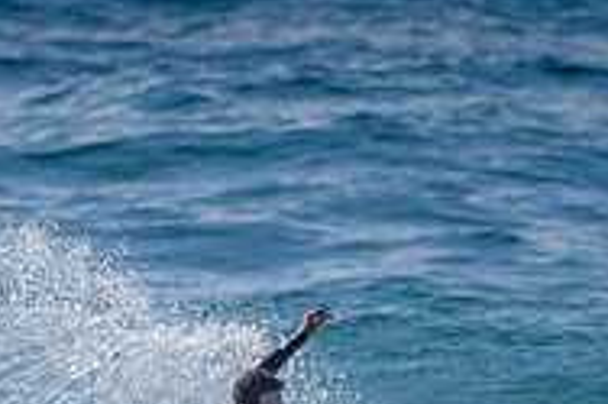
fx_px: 31942
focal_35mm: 1893
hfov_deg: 1.1
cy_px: 474
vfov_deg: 0.7
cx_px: 264
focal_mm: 500
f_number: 5.6
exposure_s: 1/2000
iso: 110
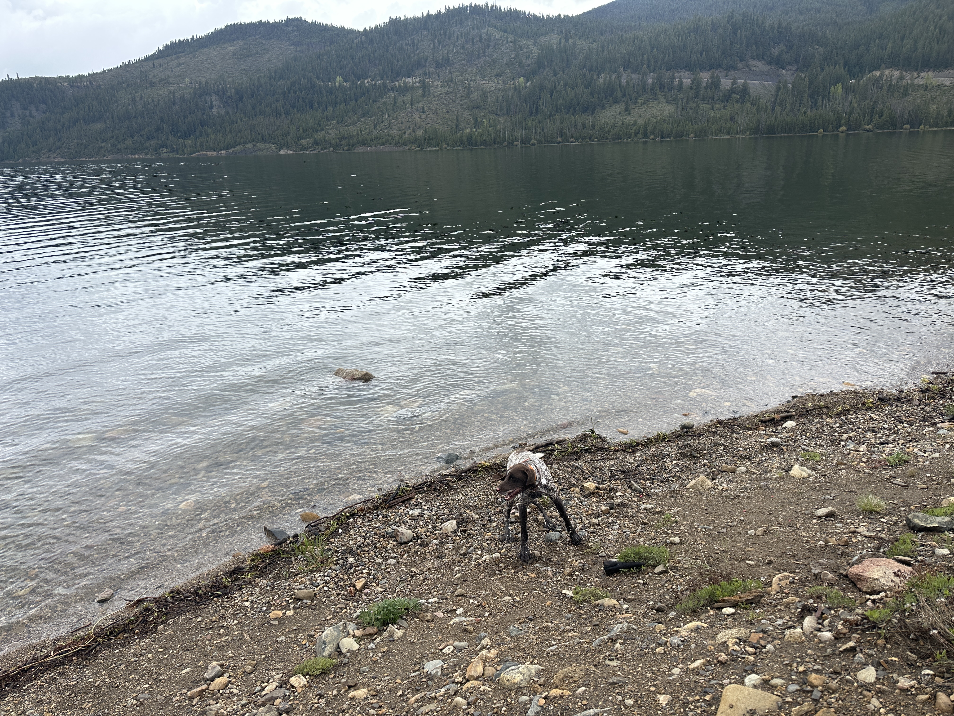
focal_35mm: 24
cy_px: 358
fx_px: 661
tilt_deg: -18.8
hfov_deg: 71.6
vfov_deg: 56.8
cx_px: 477
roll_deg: +2.4
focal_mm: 6.86
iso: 80
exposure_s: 1/2469
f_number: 1.78
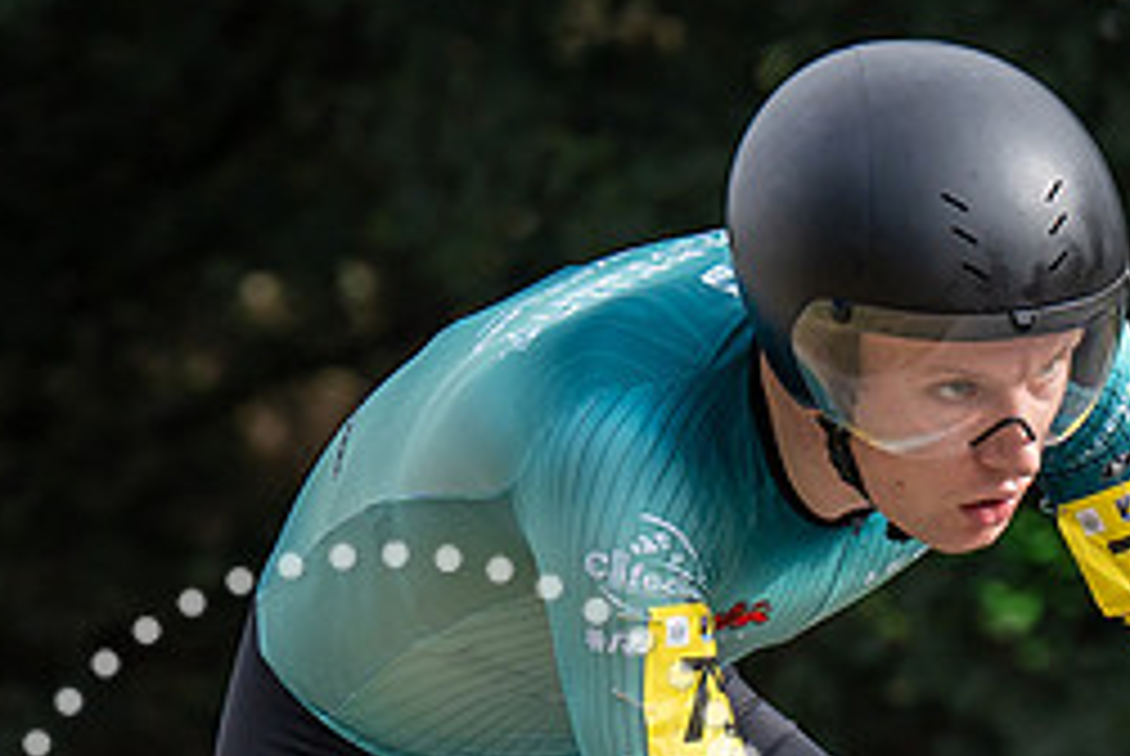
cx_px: 755
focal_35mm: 694
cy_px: 899
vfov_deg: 2.0
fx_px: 21809
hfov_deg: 3.0
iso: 100
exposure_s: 1/1000
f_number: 4
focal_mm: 122
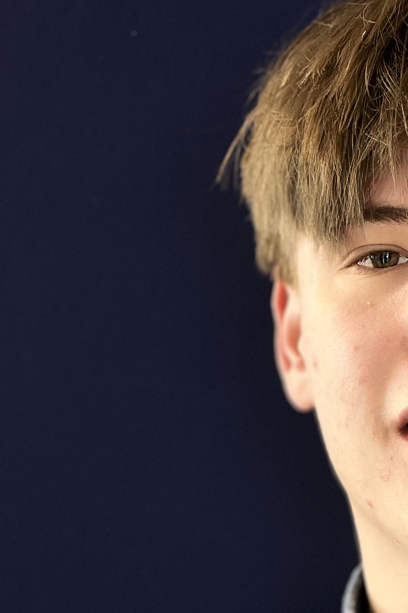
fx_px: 2295
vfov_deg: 14.9
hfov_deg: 10.0
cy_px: 630
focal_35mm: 135
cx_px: 494
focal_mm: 6.86
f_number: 1.78
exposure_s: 1/60
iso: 160
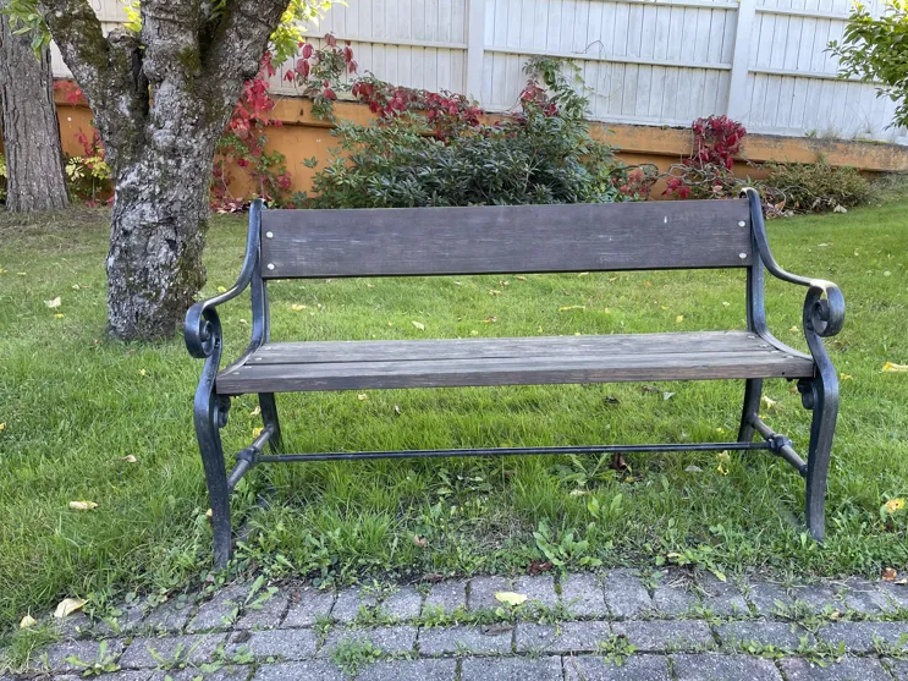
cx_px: 483
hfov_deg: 63.4
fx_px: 734
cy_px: 359
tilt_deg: -12.9
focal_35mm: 28
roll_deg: -2.0
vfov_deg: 49.7
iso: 64
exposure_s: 1/121
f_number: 1.6
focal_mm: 4.2
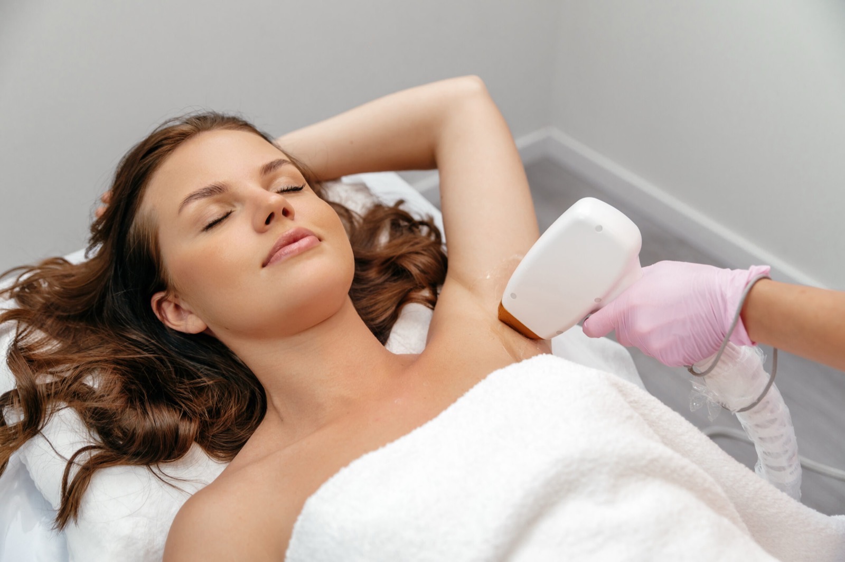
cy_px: 281
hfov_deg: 46.4
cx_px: 422
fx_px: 985
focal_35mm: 42
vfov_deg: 31.8
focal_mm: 42
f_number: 2.8
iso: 400
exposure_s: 1/200
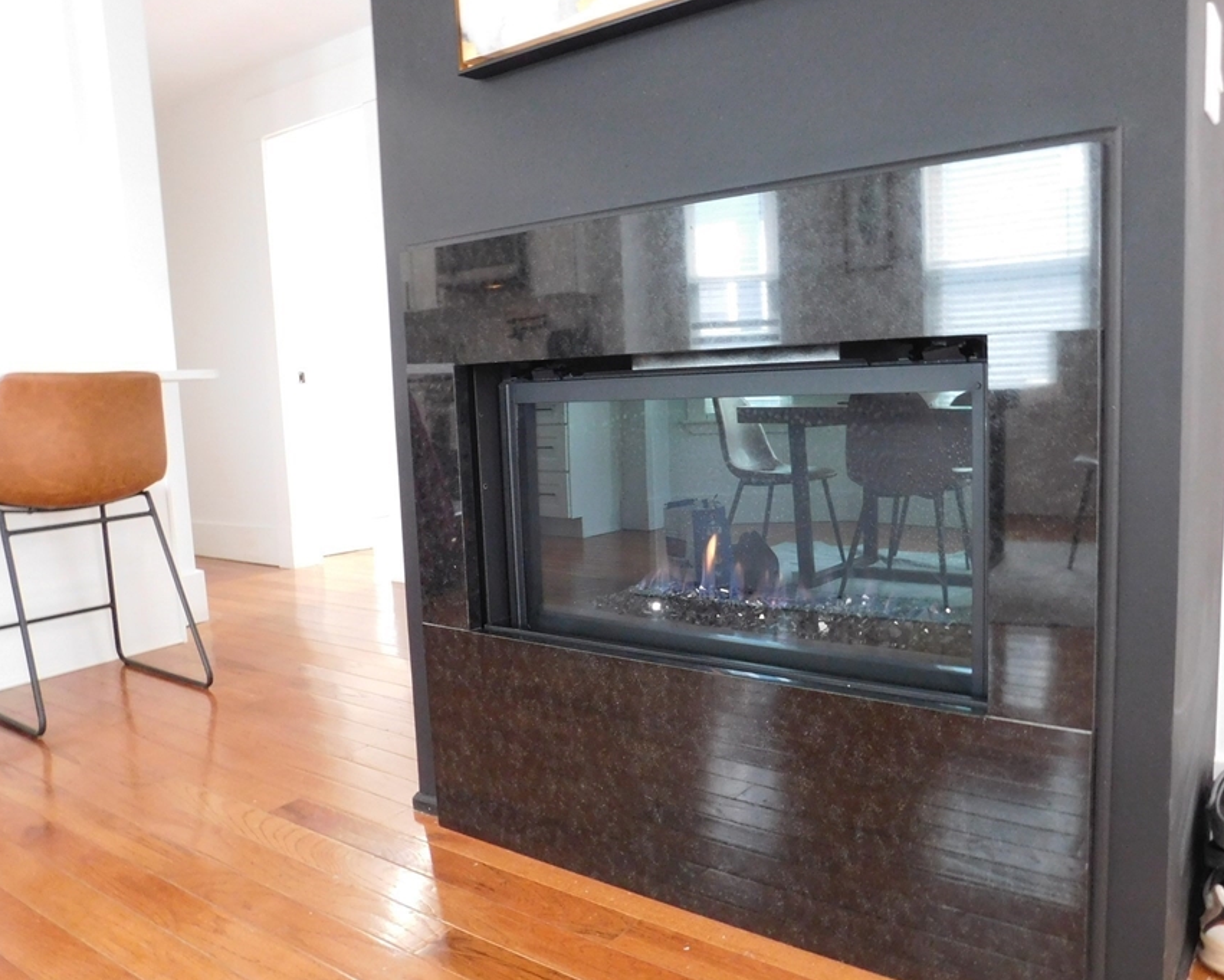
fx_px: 978
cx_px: 711
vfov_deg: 53.2
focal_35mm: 27
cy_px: 499
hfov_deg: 63.7
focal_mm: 4
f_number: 3
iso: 400
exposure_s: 1/15
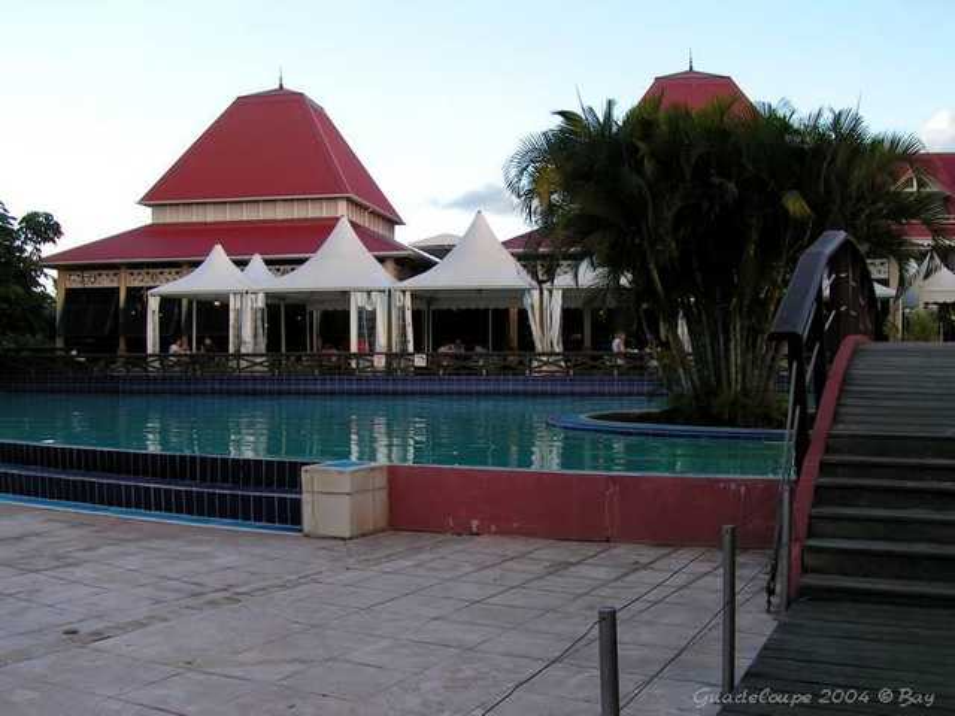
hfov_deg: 49.0
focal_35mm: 38
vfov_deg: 37.7
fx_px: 1048
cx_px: 478
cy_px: 358
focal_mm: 5.8
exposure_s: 1/80
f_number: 5.6
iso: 50
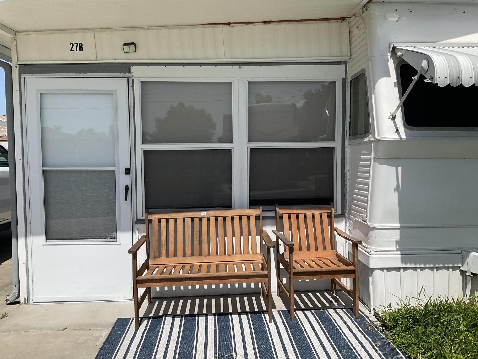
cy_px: 180
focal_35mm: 29
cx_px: 239
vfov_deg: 48.2
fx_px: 400
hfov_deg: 61.7
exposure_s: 1/3322
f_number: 1.8
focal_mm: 3
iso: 16
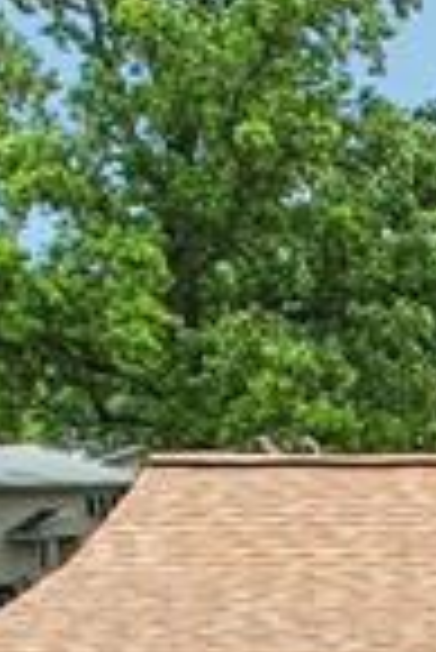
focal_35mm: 155
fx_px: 2809
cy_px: 1380
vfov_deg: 11.6
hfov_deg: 7.9
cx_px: 1214
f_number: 2.8
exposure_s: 1/2500
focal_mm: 8.4
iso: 110
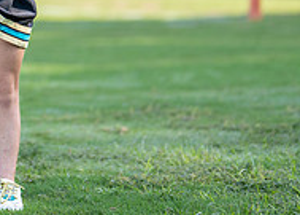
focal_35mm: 196
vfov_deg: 7.3
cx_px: -53
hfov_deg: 10.1
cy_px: -82
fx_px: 1670
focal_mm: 50
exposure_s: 1/2500
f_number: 1.2
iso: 100
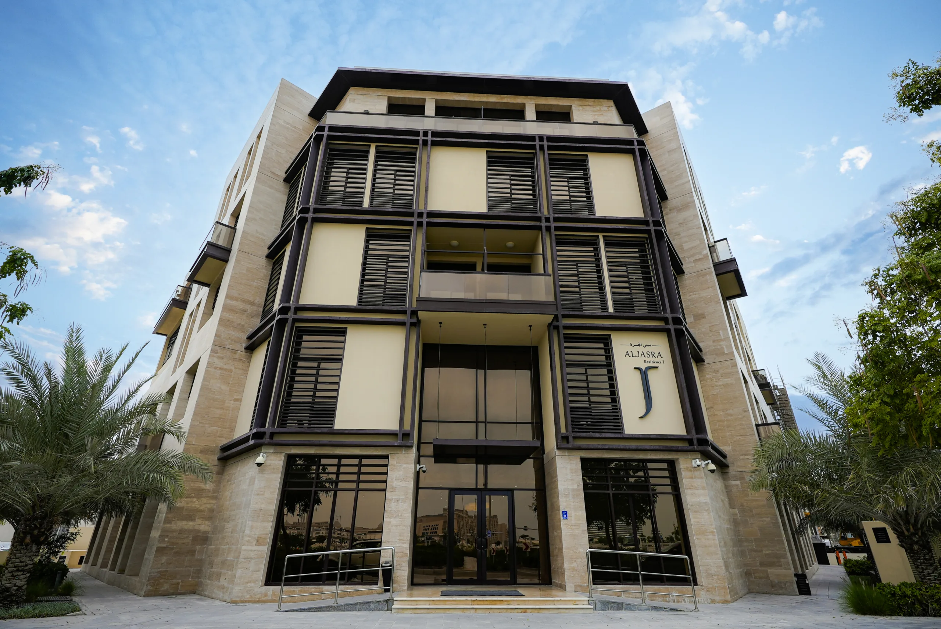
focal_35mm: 18
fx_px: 471
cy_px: 314
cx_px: 470
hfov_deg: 90.0
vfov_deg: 67.5
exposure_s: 1/400
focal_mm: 18
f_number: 5.6
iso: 320
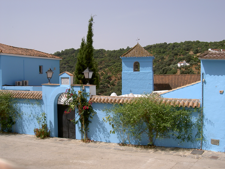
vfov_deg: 36.8
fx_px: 253
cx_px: 112
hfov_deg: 47.9
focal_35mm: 39
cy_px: 84
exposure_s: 1/769
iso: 100
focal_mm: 8
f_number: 4.7
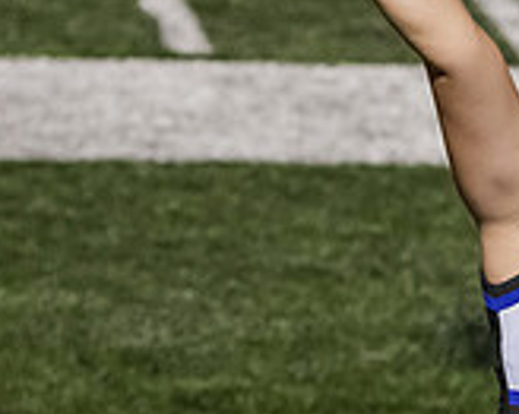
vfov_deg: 5.5
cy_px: 125
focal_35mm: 283
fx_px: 4344
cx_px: 570
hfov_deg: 6.8
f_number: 3.5
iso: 4000
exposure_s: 1/500
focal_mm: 85
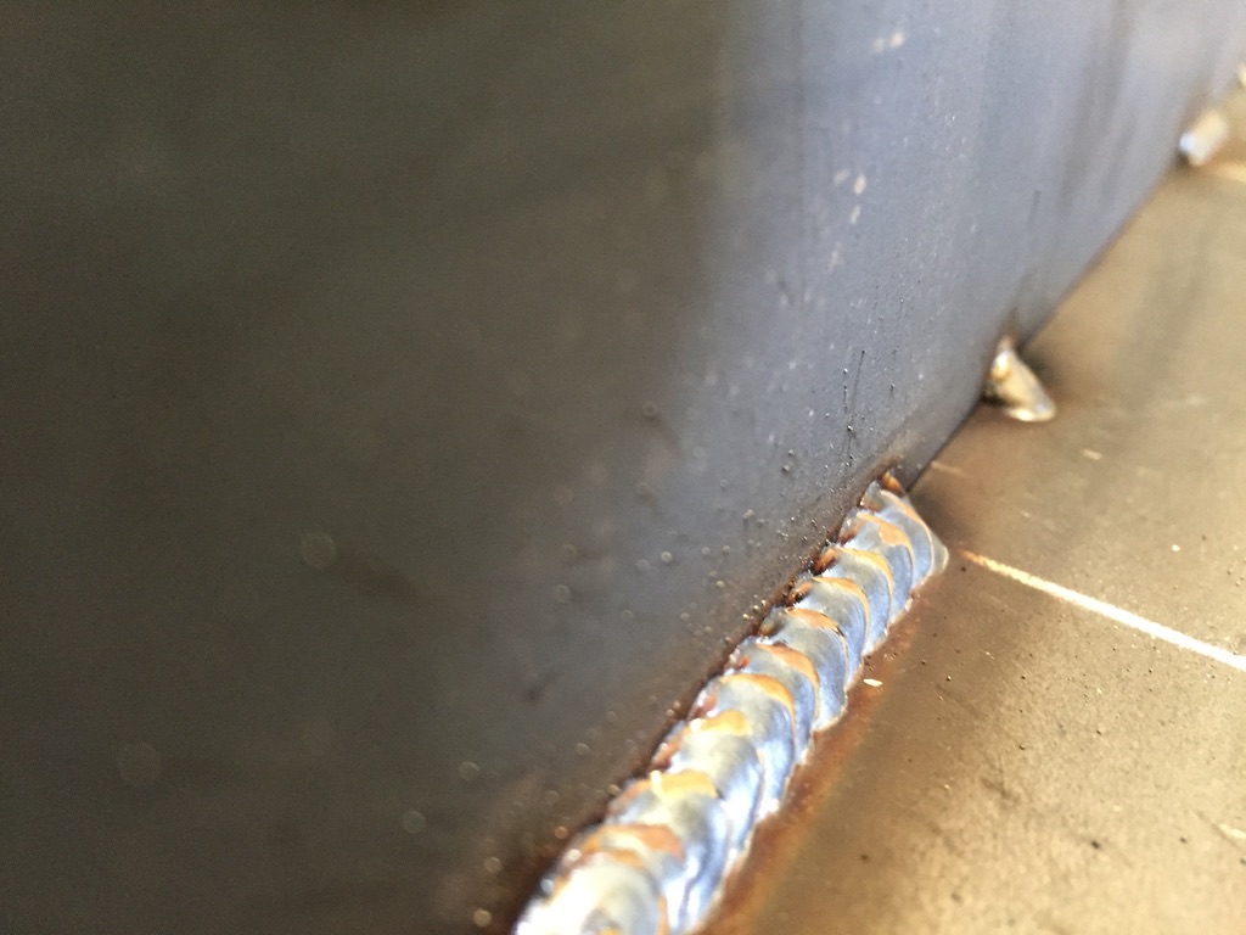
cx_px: 623
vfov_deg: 48.2
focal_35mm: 29
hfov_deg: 61.7
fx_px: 1044
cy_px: 468
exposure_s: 1/17
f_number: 2.2
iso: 250
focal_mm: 4.15
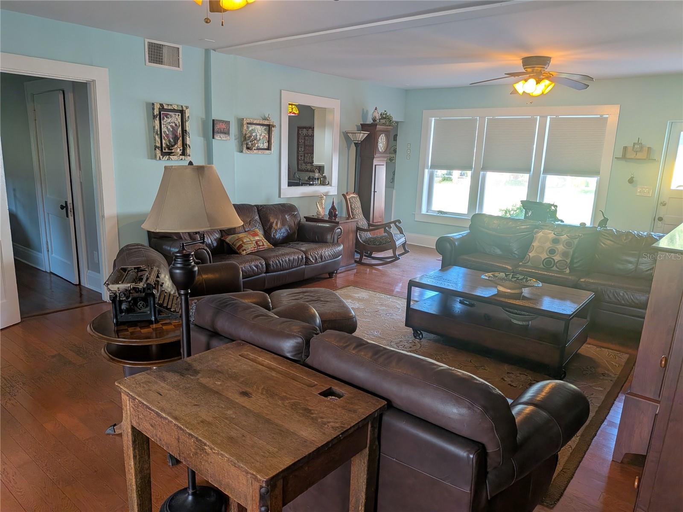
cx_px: 342
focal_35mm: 24
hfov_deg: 71.6
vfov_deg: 56.8
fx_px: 474
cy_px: 256
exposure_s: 1/30
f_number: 1.7
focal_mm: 4.53
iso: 27
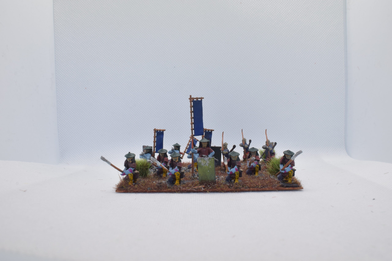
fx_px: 408
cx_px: 196
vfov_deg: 35.5
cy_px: 130
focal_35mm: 38
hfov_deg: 51.3
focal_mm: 25
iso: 800
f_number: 16
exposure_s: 1/60
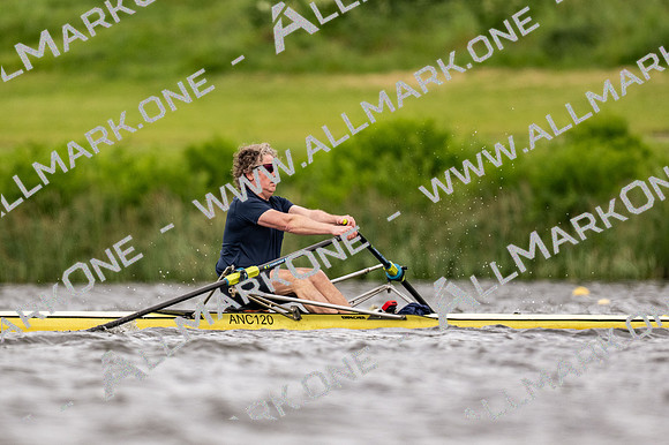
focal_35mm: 900
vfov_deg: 1.5
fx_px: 16715
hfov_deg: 2.3
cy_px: 222
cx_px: 334
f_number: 4
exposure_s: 1/2500
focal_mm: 600
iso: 800
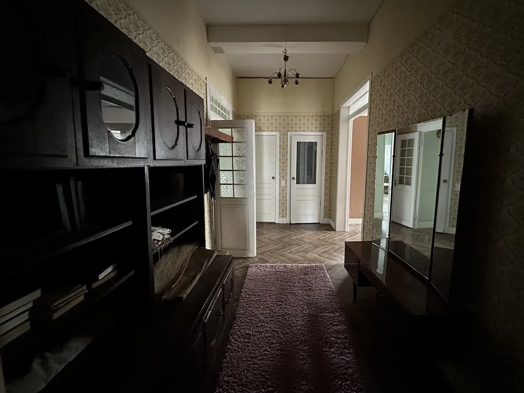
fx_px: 227
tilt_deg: -7.3
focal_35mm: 15
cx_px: 278
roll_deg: -0.3
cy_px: 190
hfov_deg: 98.0
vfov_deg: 81.7
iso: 1600
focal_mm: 2.22
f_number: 2.2
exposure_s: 1/30
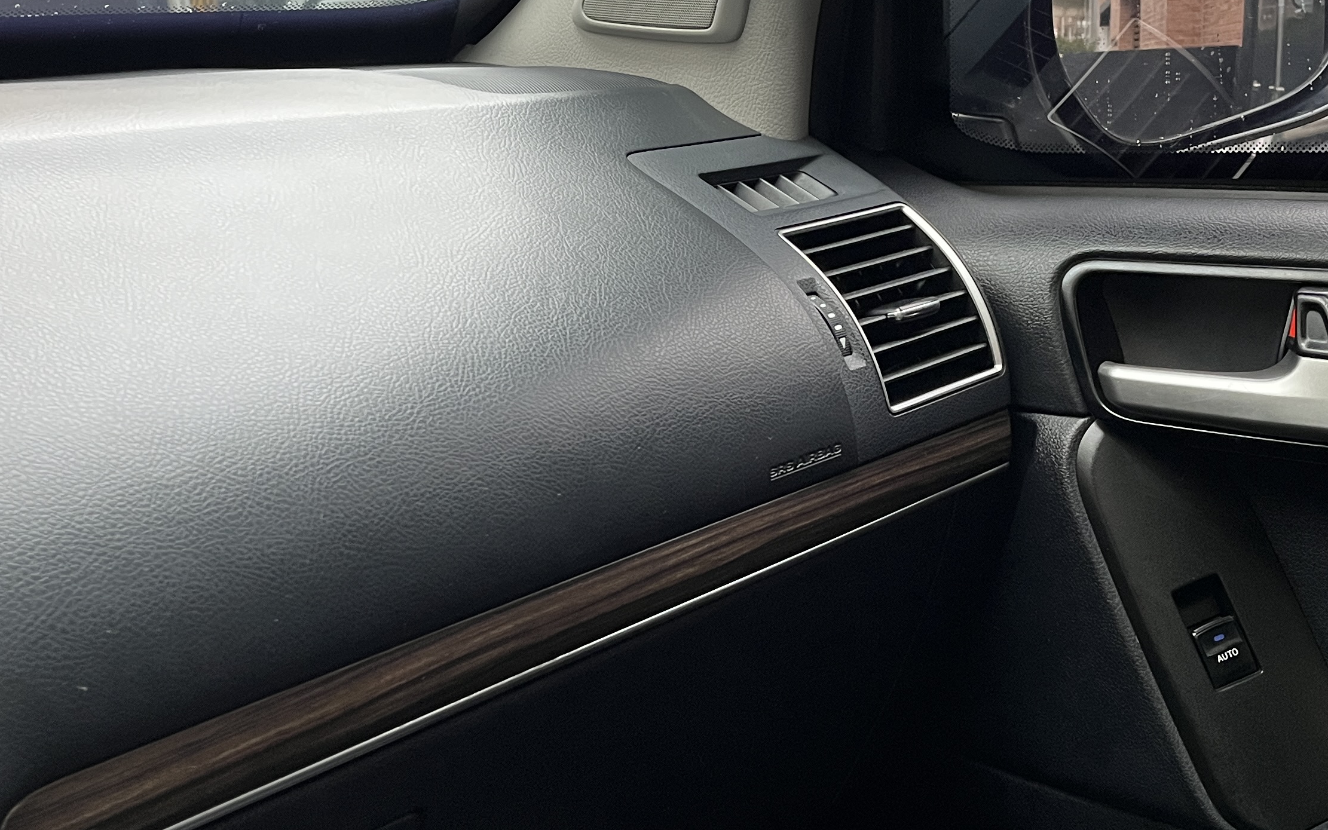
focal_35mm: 50
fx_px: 1810
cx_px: 855
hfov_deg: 39.9
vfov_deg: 25.8
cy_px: 457
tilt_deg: -15.1
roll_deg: -0.5
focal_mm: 5.1
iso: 250
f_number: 1.6
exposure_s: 1/60
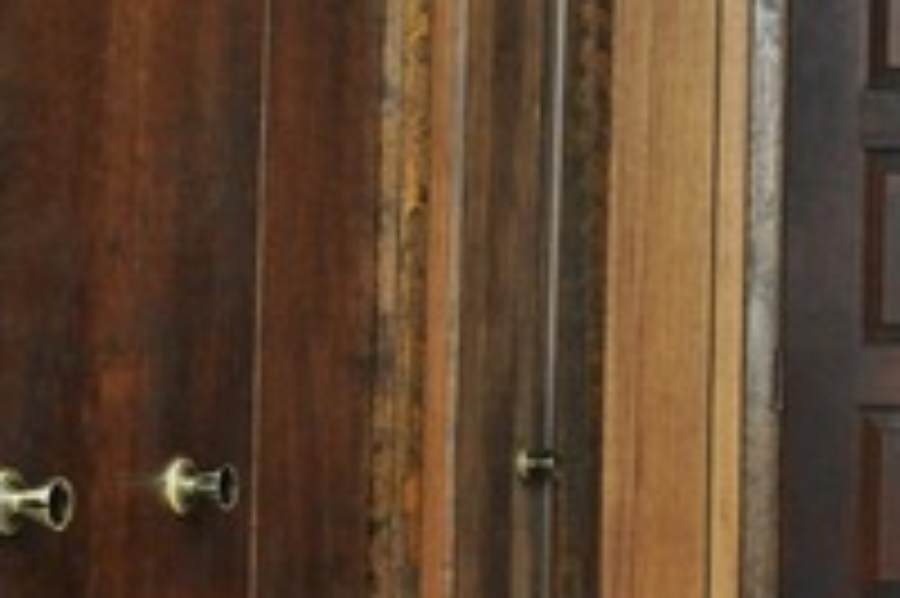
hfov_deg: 19.2
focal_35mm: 96
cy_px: 371
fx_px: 2398
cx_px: 1260
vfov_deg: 14.2
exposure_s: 1/30
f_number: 4
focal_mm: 20
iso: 800
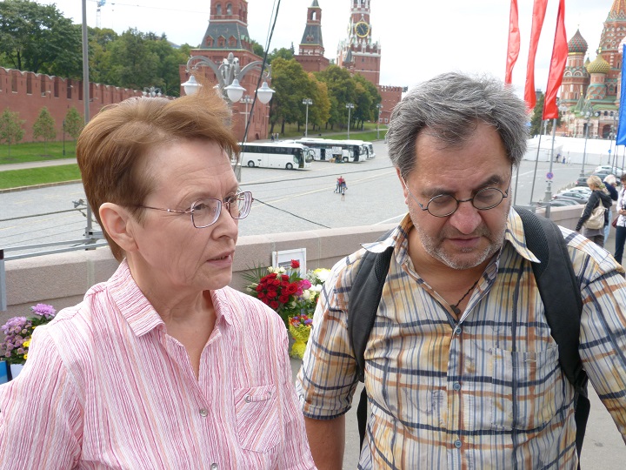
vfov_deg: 35.1
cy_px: 235
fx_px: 741
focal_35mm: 41
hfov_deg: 45.8
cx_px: 313
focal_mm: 7.3
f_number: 4
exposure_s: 1/160
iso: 100
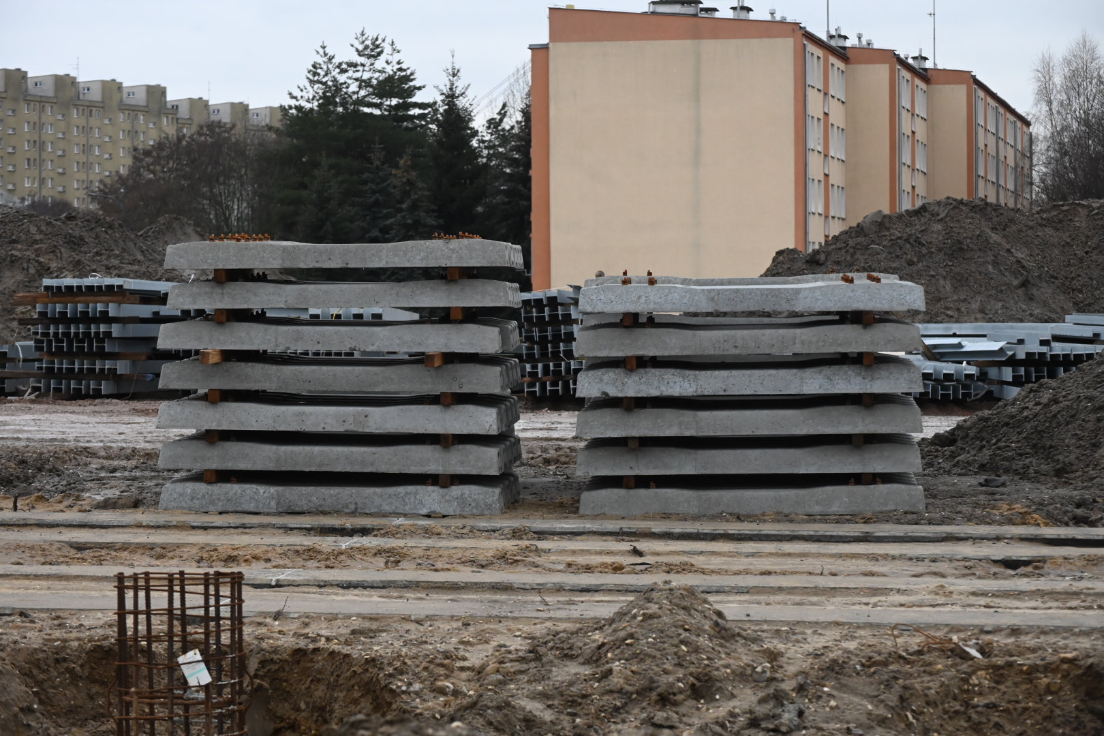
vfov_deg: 13.4
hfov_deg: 20.0
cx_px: 552
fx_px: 3128
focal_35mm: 102
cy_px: 368
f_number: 7.1
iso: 3200
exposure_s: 1/800
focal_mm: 102
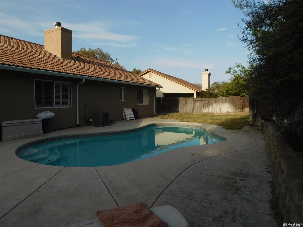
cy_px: 114
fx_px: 201
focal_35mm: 23
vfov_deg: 58.9
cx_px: 152
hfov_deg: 73.9
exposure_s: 1/400
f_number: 6
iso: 125
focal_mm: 4
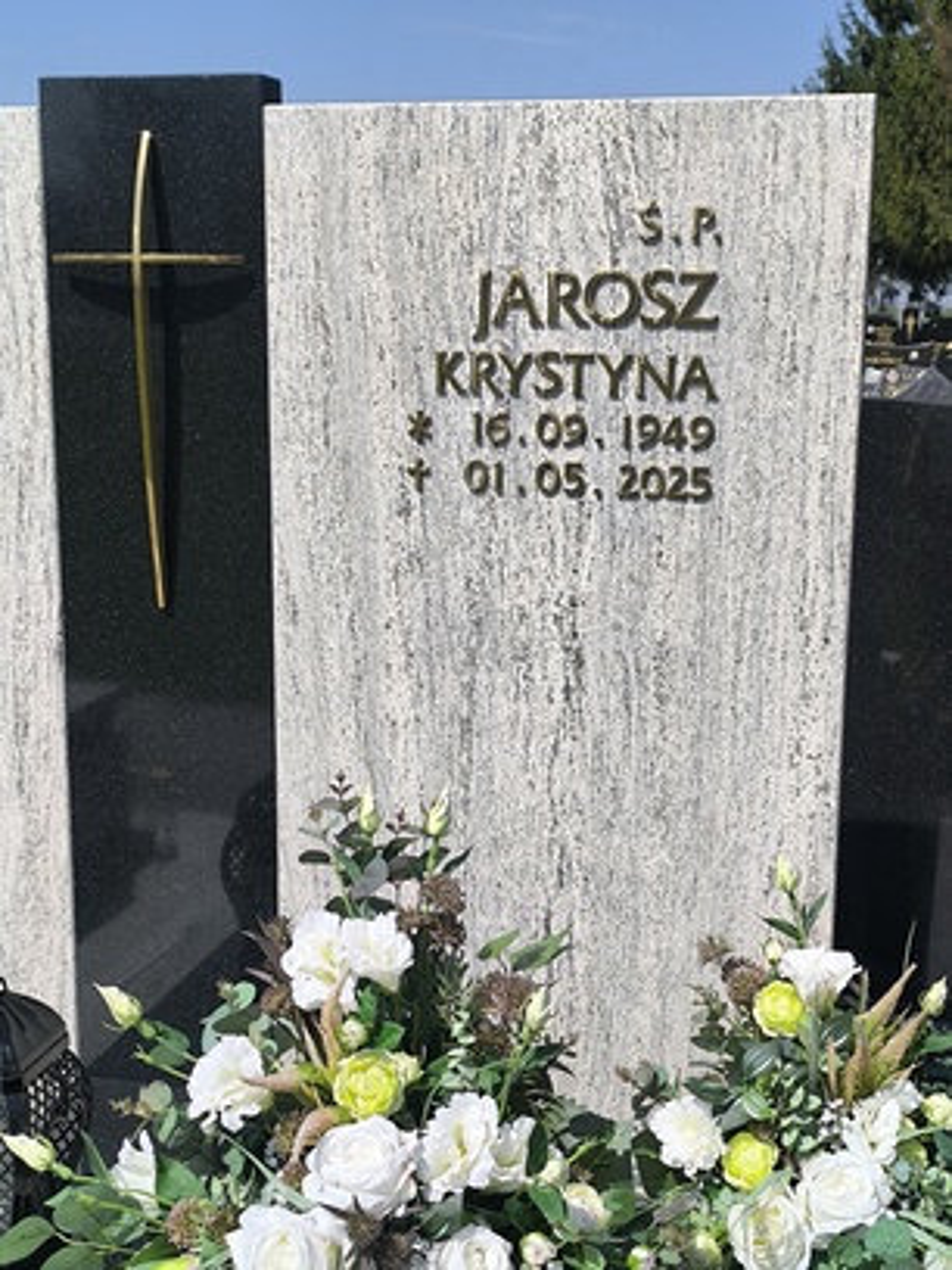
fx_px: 1687
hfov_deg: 31.5
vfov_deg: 41.2
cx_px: 476
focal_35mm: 46
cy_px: 635
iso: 50
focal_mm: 6.14
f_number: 1.65
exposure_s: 1/1194
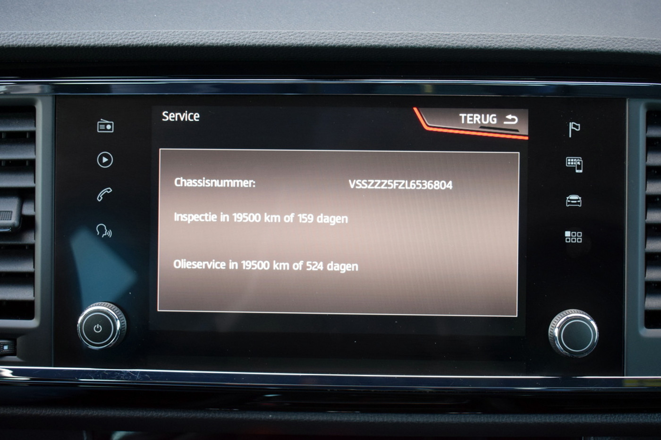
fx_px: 936
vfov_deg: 26.5
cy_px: 220
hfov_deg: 38.9
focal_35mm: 51
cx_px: 330
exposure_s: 1/60
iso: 1100
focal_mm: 34
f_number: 4.5
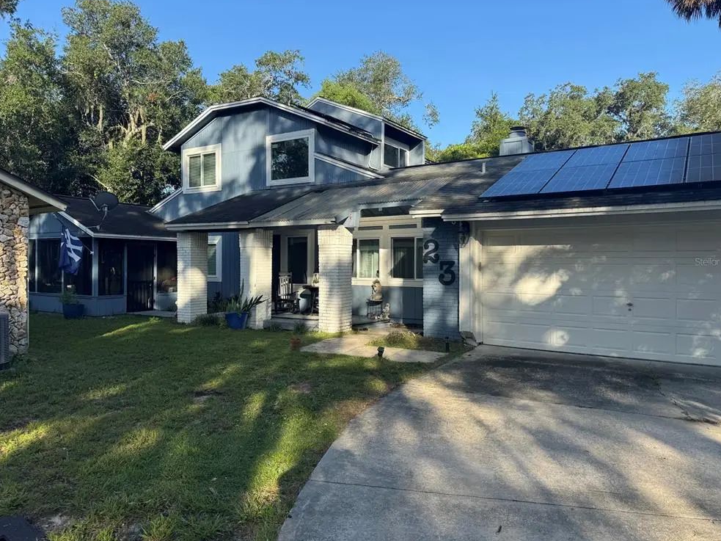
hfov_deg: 69.4
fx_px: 521
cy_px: 261
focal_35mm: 25
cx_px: 364
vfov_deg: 54.9
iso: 80
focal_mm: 6.76
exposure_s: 1/1524
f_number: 1.78
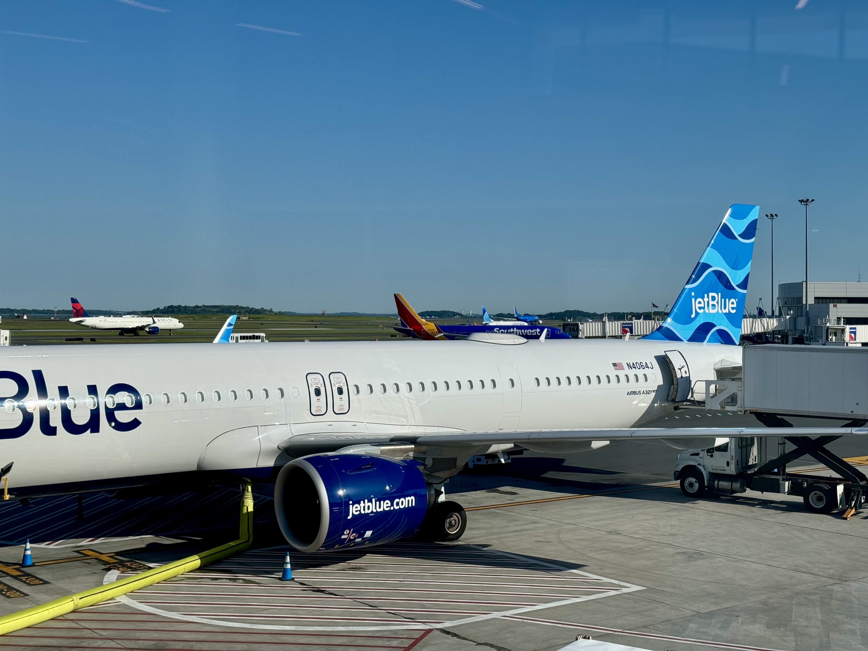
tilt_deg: -0.3
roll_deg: -1.2
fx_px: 1204
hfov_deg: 39.7
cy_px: 326
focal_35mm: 48
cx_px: 434
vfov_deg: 30.3
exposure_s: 1/3257
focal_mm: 6.76
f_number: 1.78
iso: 64
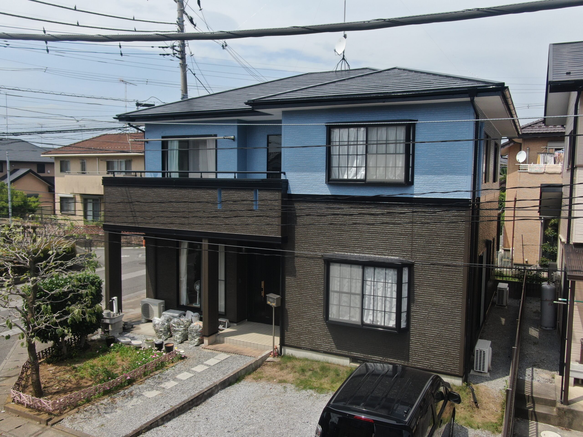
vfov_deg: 46.8
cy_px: 218
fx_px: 505
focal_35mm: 30
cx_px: 292
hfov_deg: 60.0
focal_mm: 5.22
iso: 100
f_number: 3.1
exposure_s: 1/1600
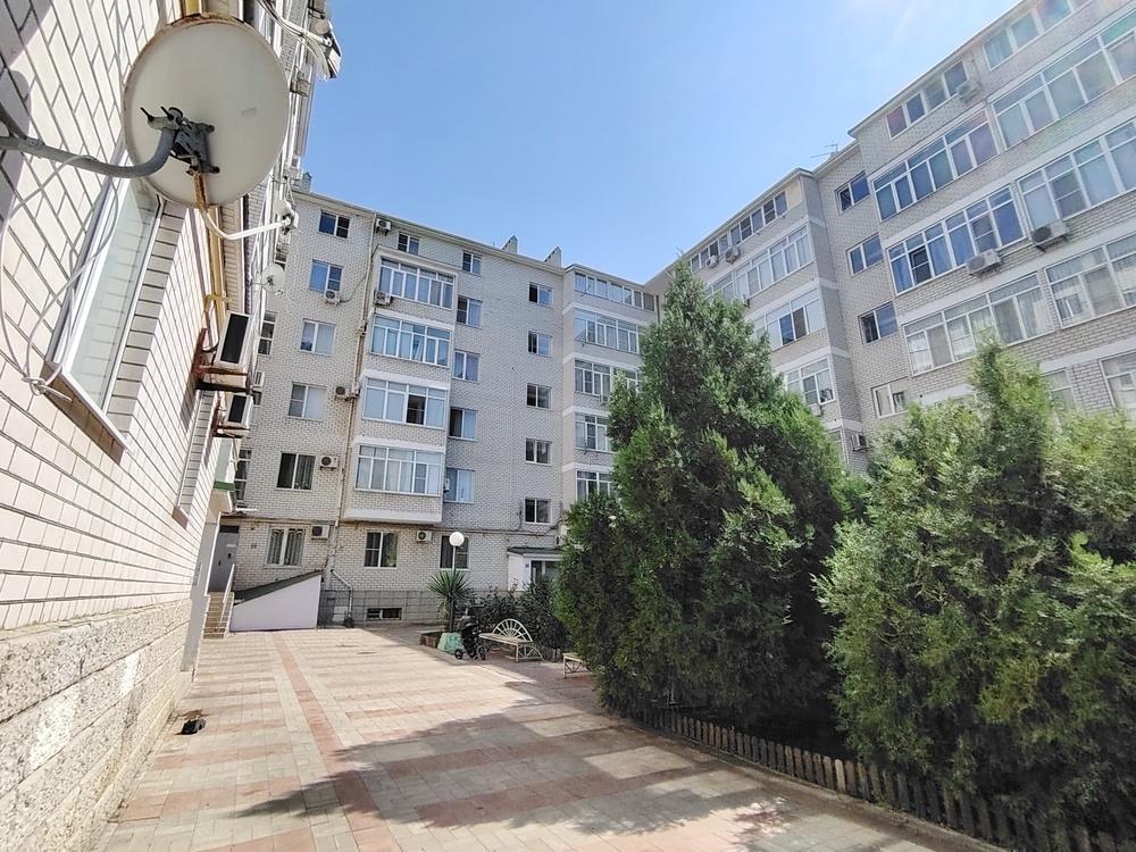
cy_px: 426
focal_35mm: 17
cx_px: 568
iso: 100
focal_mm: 1.42
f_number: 2.2
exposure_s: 1/2683
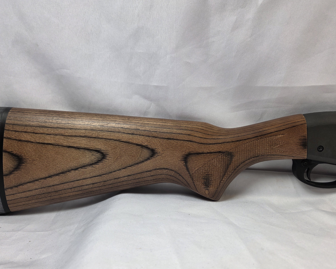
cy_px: 162
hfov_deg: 58.7
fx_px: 298
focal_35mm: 30
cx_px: 179
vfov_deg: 48.2
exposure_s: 1/179
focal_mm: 5.4
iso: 25
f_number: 1.8
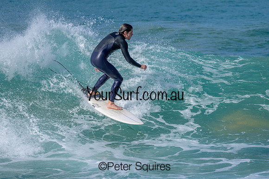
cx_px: 156
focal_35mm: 1099
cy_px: 95
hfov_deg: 1.9
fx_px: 8217
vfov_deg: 1.3
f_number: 6.3
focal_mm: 800
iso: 180
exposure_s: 1/2000
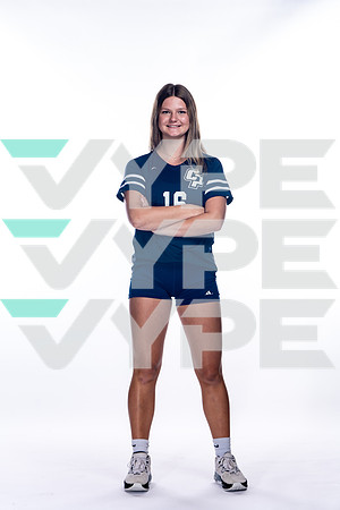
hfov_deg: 13.4
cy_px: 255
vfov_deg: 20.0
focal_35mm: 102
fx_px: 1445
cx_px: 170
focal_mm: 102
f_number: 5.6
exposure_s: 1/250
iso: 400
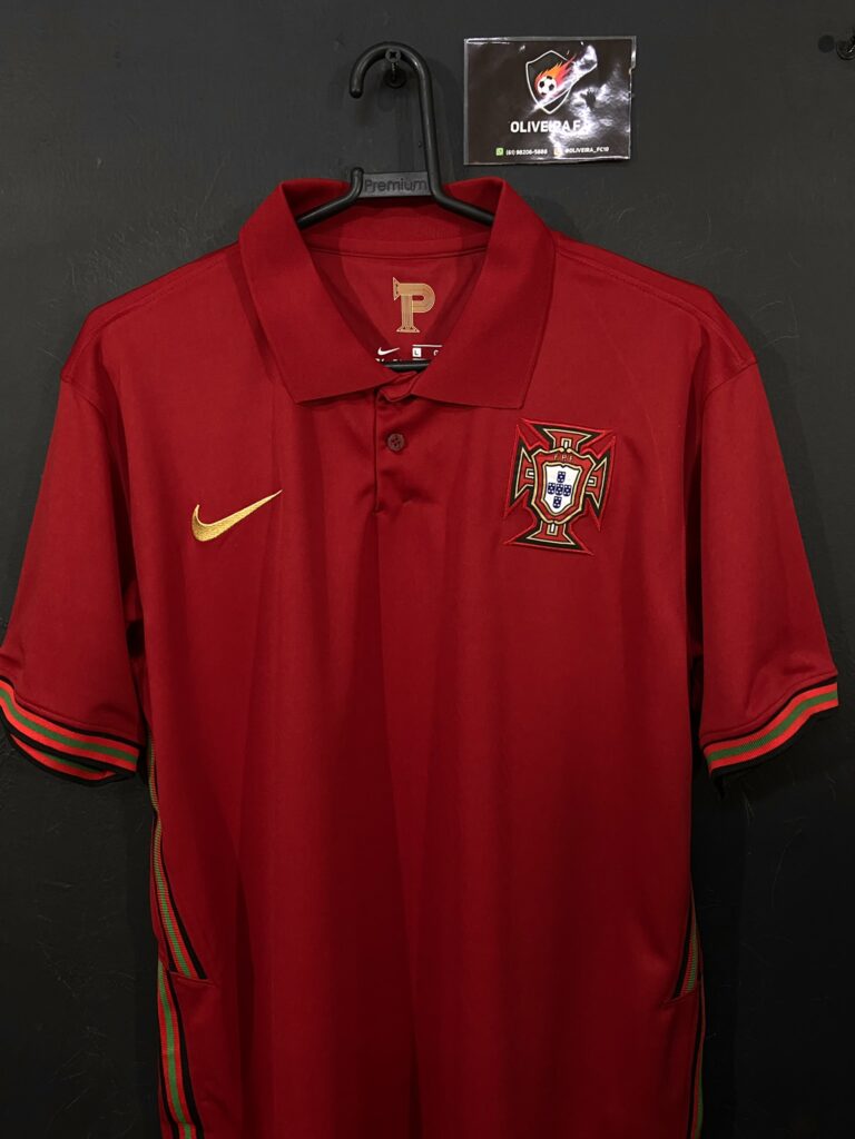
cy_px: 570
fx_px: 856
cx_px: 428
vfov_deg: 67.3
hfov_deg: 53.1
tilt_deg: -5.8
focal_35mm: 26
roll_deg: +1.4
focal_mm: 4.25
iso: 320
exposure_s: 1/60
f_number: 1.8
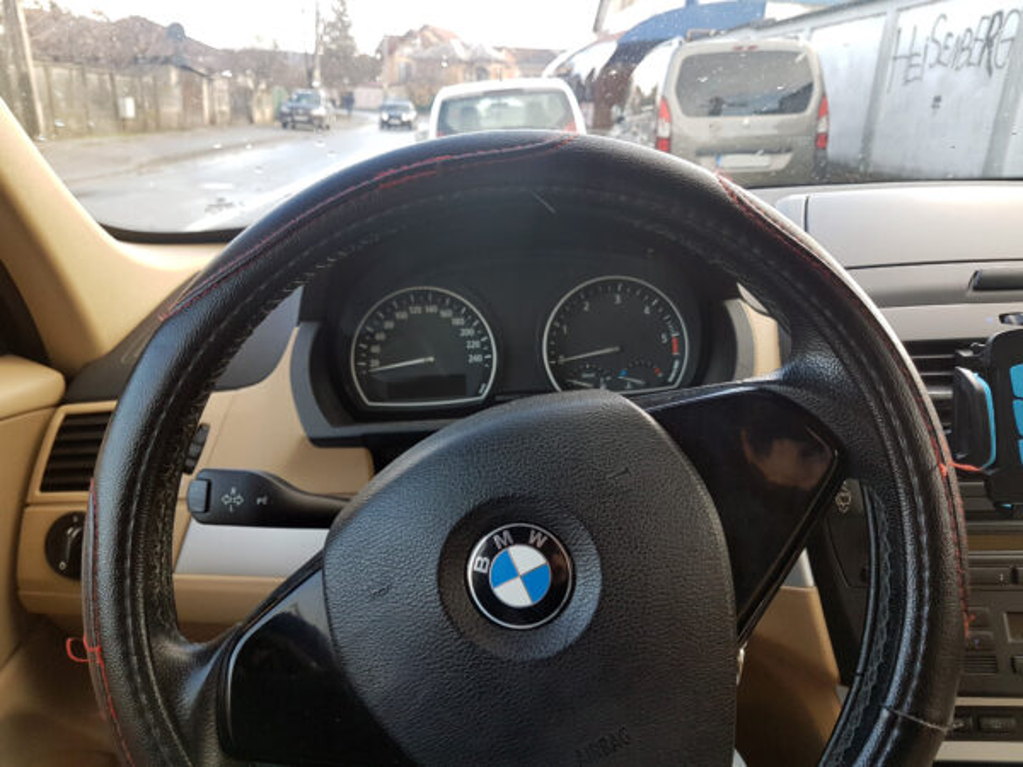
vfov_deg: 53.1
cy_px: 384
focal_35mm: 26
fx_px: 768
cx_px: 512
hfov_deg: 67.3
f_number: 1.7
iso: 40
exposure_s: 1/100
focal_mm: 4.2
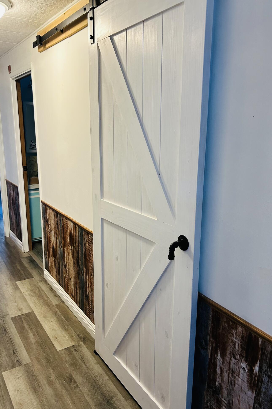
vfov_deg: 65.5
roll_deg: -1.7
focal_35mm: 28
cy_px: 207
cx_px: 148
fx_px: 317
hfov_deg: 46.4
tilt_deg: -12.8
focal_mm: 5.7
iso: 200
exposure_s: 1/60
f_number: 1.5
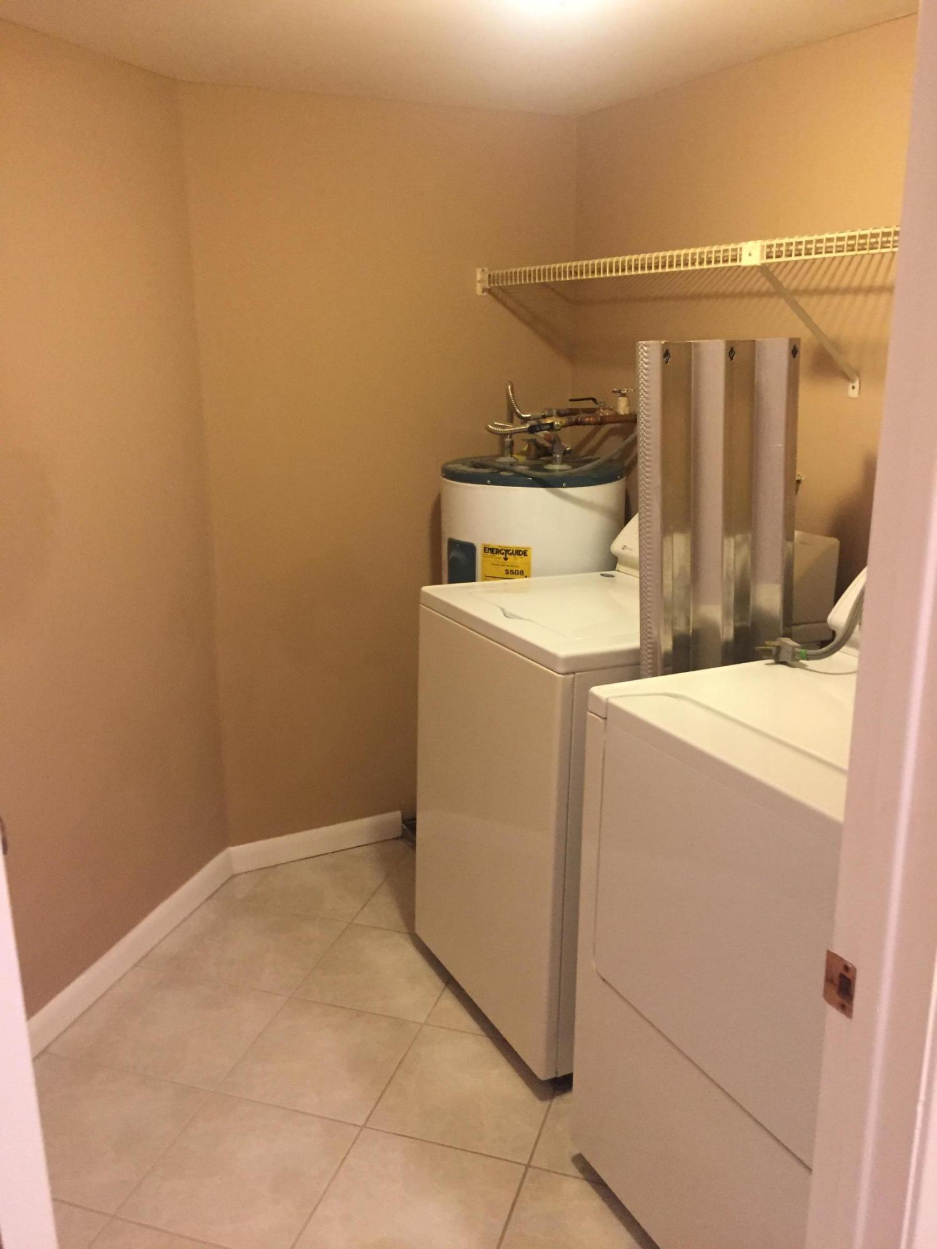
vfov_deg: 61.7
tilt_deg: -13.3
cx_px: 468
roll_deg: +1.0
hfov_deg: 48.2
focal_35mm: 29
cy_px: 624
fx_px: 1047
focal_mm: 4.15
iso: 250
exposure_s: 1/20
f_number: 2.2
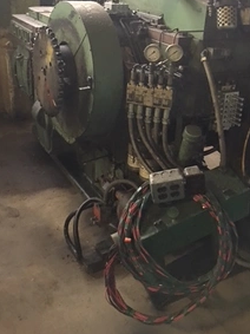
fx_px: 395
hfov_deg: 35.1
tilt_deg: -21.5
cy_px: 104
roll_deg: -0.8
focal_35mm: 41
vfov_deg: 44.9
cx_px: 118
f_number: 2.2
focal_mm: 4.15
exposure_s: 1/4
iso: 64
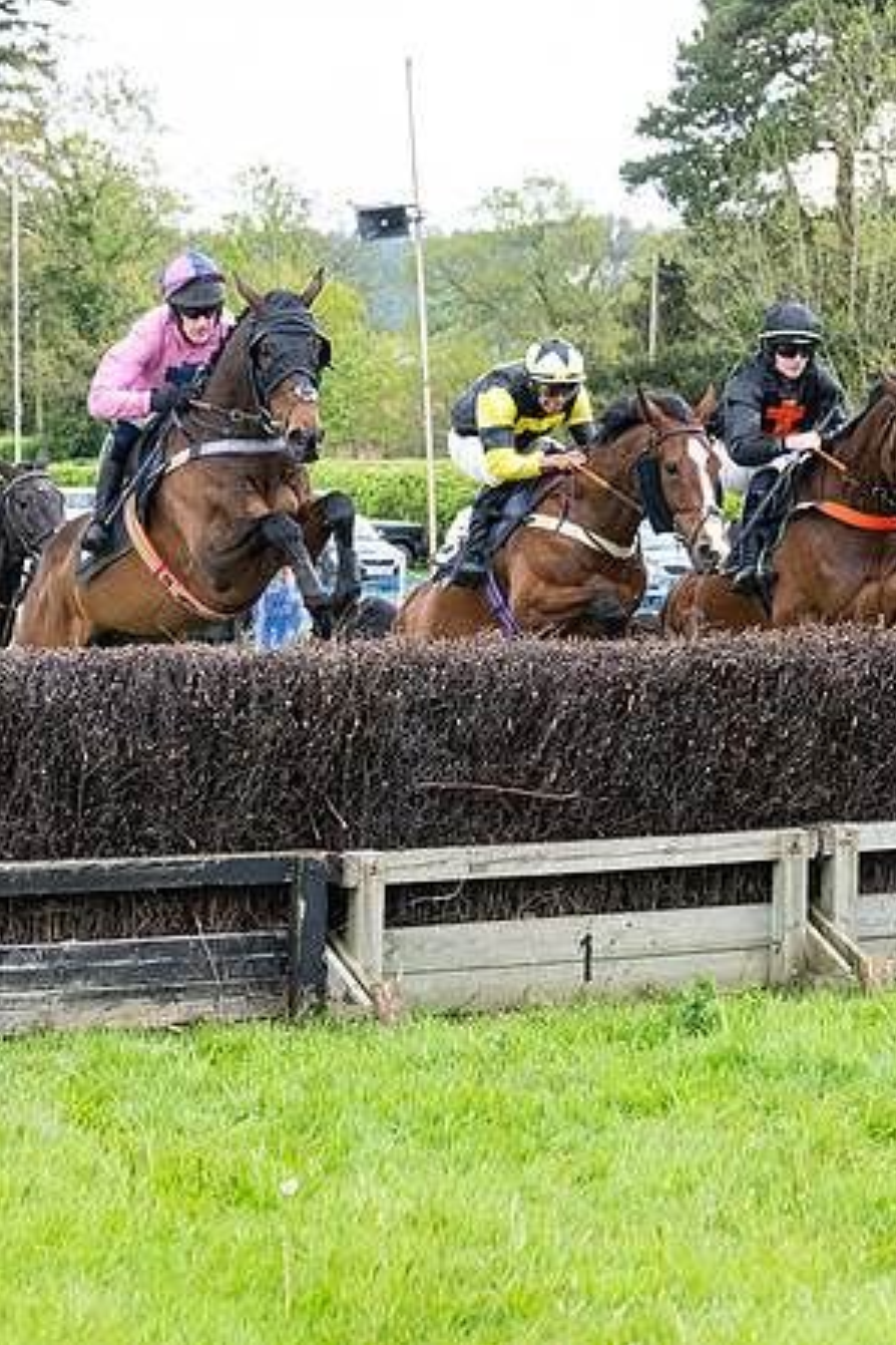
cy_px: 693
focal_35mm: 133
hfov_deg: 10.3
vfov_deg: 15.4
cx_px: 394
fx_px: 4965
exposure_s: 1/2000
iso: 1000
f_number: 4
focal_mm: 70
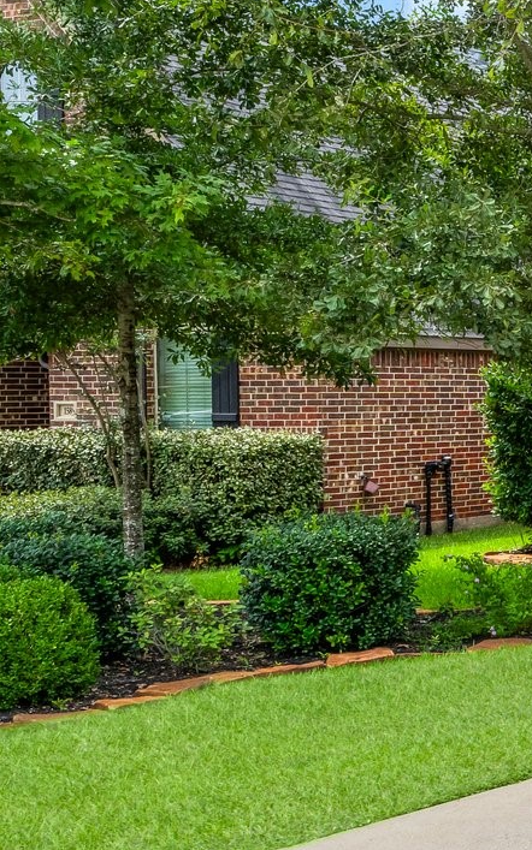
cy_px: 403
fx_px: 1368
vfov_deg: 34.5
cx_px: 1135
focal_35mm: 59
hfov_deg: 15.9
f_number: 11
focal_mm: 20
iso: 640
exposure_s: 1/640
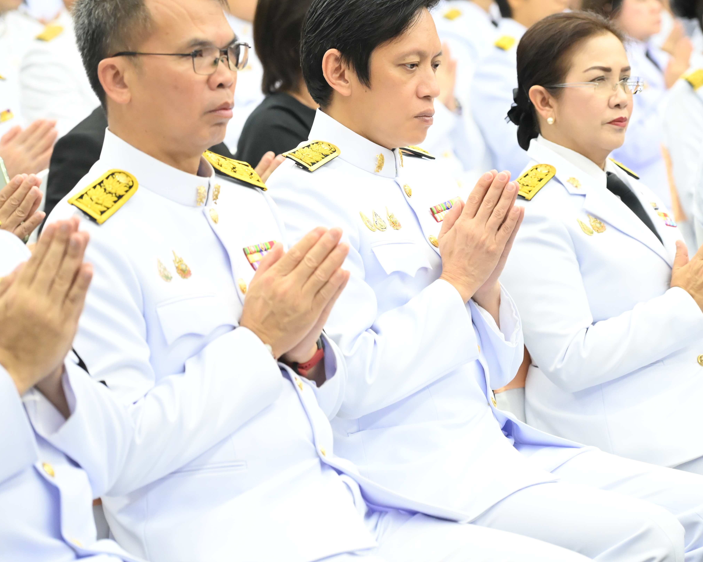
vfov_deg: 9.1
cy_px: 227
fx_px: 3516
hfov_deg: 11.4
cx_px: 371
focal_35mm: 169
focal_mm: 120
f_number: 4
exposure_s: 1/320
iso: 6400
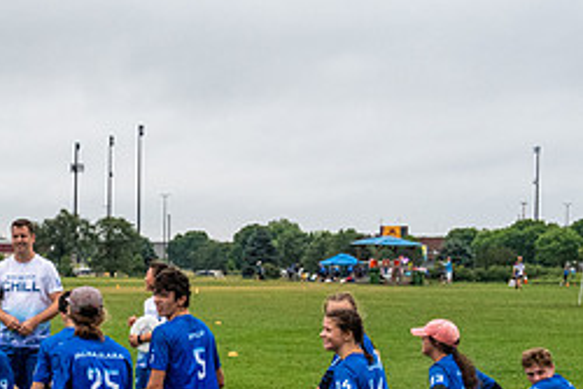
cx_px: -89
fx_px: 1977
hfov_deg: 16.2
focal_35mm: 122
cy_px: 367
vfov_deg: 11.2
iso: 1600
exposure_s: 1/640
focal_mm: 34
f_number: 14
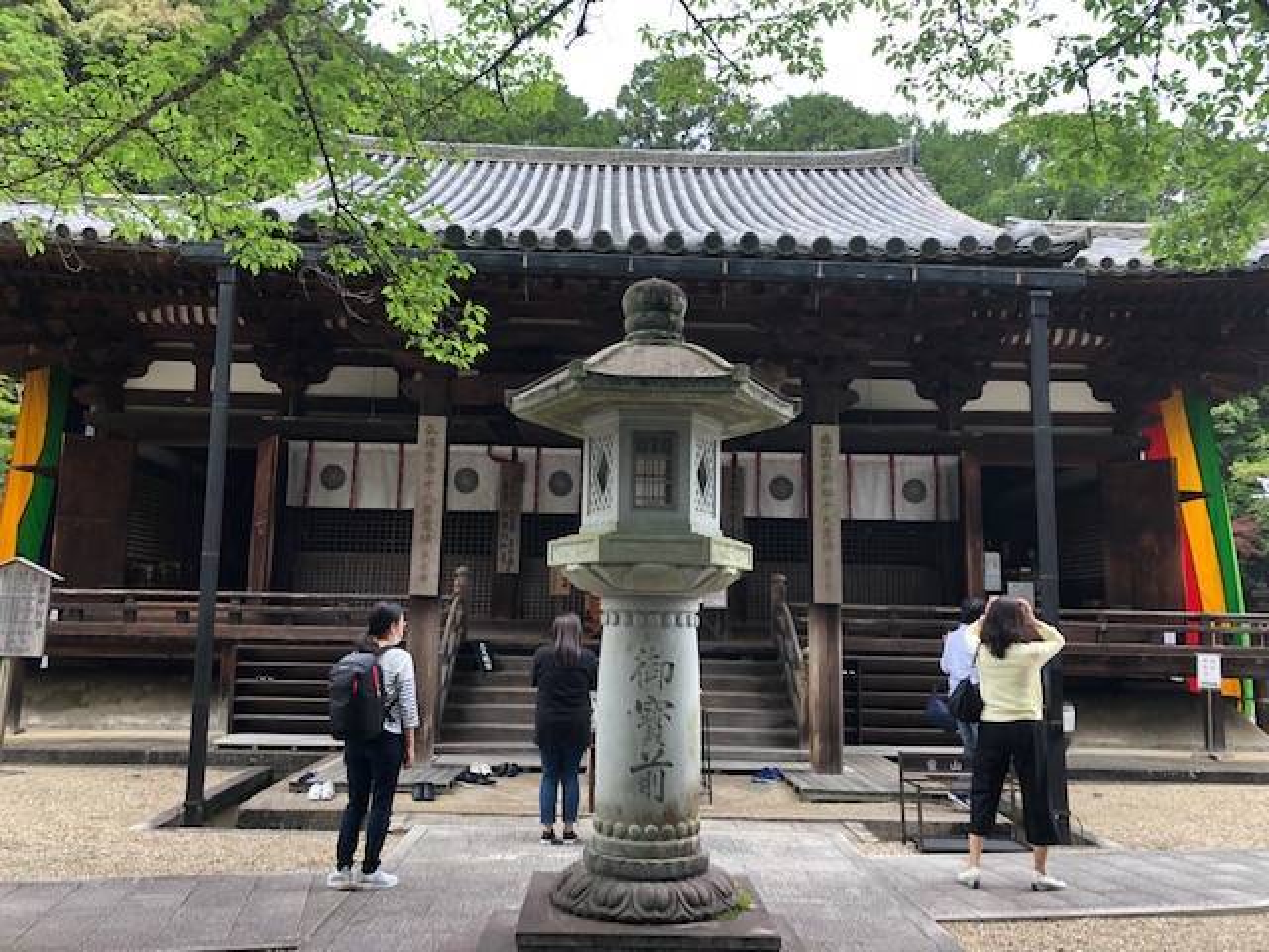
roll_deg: +0.4
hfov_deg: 63.4
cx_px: 634
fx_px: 1026
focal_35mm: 28
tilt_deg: +8.7
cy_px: 476
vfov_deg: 49.7
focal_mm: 3.99
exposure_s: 1/120
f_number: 1.8
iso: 25
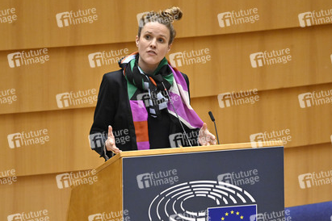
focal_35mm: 658
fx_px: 6068
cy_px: 119
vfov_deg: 2.1
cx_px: 168
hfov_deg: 3.1
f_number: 6.3
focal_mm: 600
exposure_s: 1/640
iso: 5000
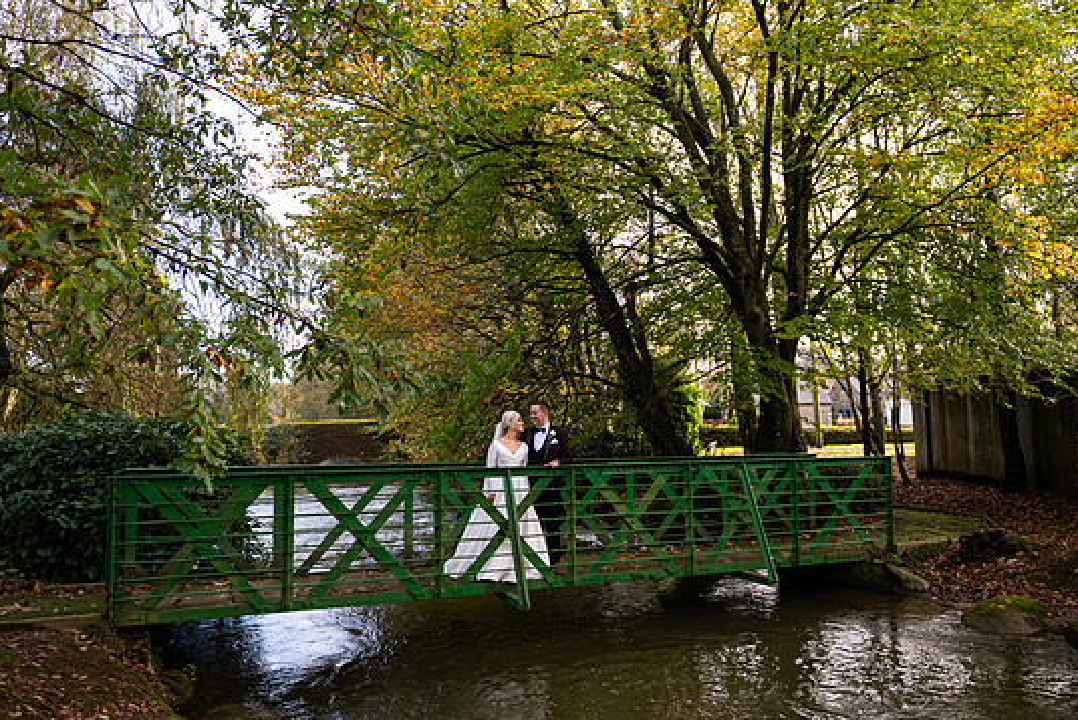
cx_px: 526
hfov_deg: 69.4
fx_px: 779
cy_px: 360
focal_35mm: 26
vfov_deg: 49.6
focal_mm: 24
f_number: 3.5
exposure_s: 1/160
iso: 160
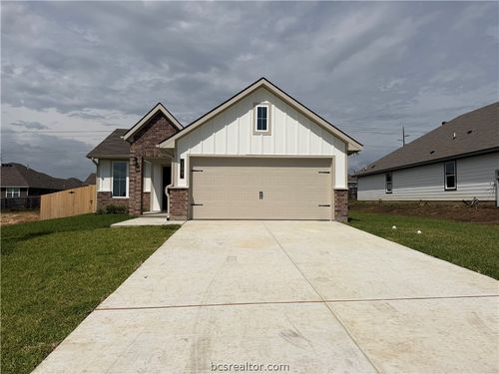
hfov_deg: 71.6
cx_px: 250
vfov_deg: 56.8
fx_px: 346
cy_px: 187
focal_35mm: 24
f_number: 1.78
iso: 80
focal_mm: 6.76
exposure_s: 1/32258
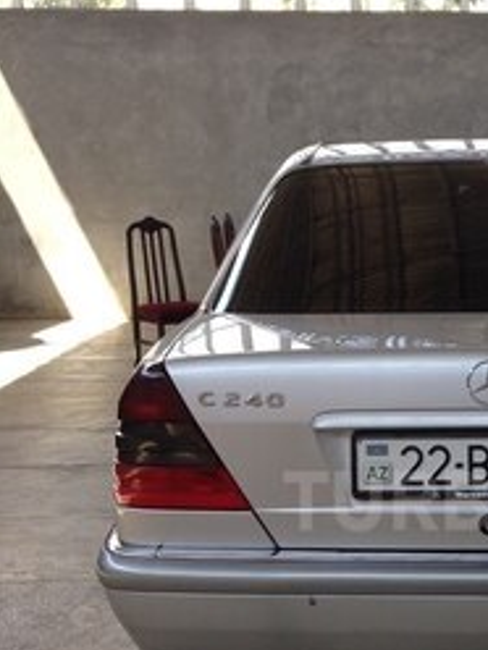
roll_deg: -0.1
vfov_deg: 28.9
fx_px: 1241
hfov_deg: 21.5
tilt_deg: -12.0
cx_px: 485
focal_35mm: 66
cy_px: 501
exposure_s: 1/159
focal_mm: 4.12
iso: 50
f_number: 2.4
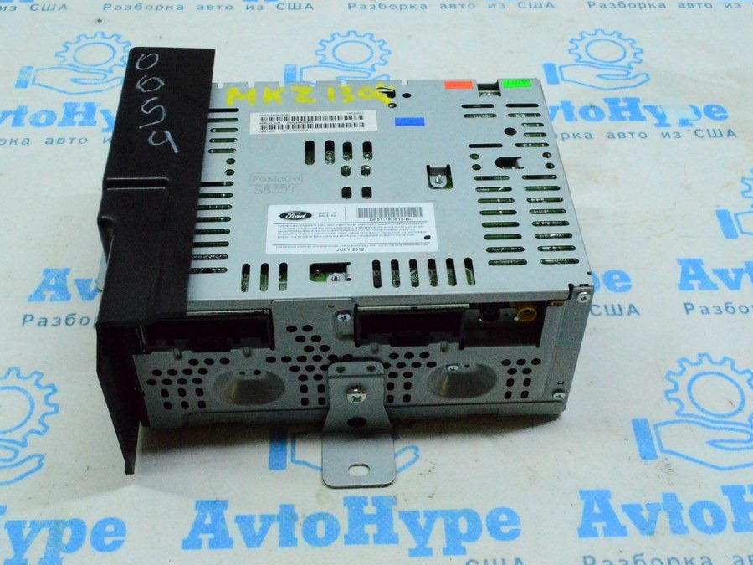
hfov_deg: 40.0
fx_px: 1034
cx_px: 362
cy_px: 283
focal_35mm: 48
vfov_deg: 30.5
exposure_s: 1/80
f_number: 29
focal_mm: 29
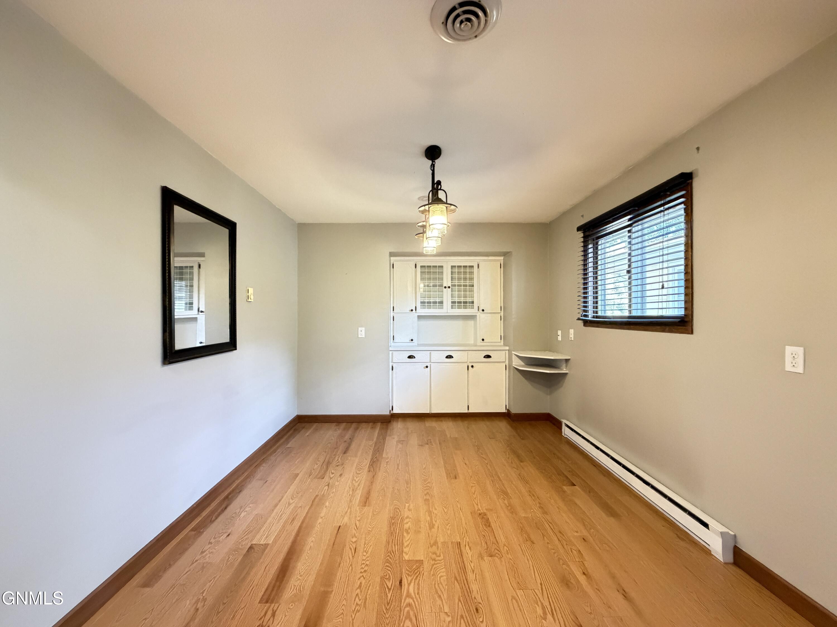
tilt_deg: +1.5
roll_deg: -0.1
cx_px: 418
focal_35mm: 14
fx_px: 339
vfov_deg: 85.7
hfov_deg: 102.1
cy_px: 314
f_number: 2.2
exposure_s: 1/40
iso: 1000
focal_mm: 2.22
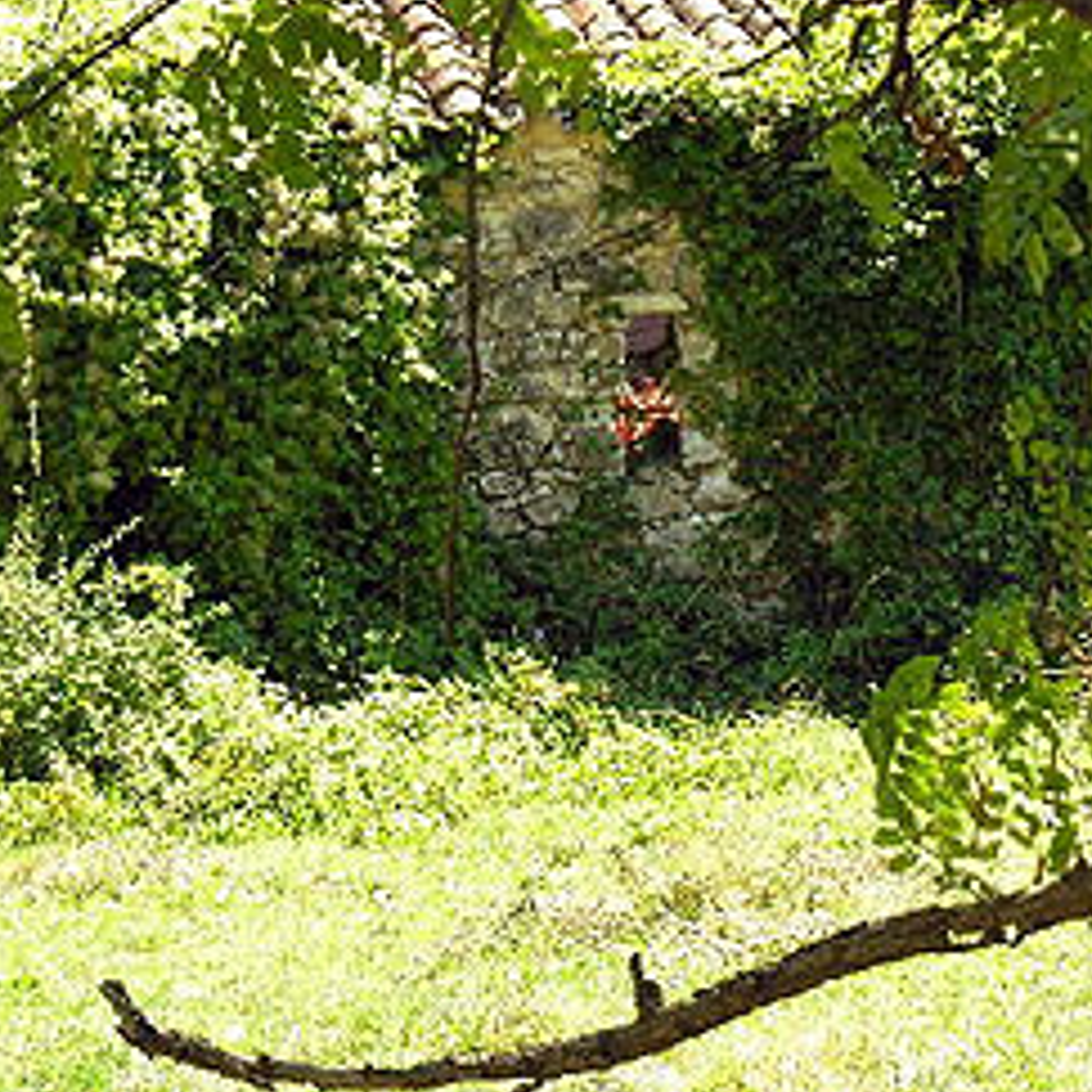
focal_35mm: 188
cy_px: 373
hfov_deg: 9.3
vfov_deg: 9.3
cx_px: 638
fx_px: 6710
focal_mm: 29.3
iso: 50
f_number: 4.2
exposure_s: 1/72.7
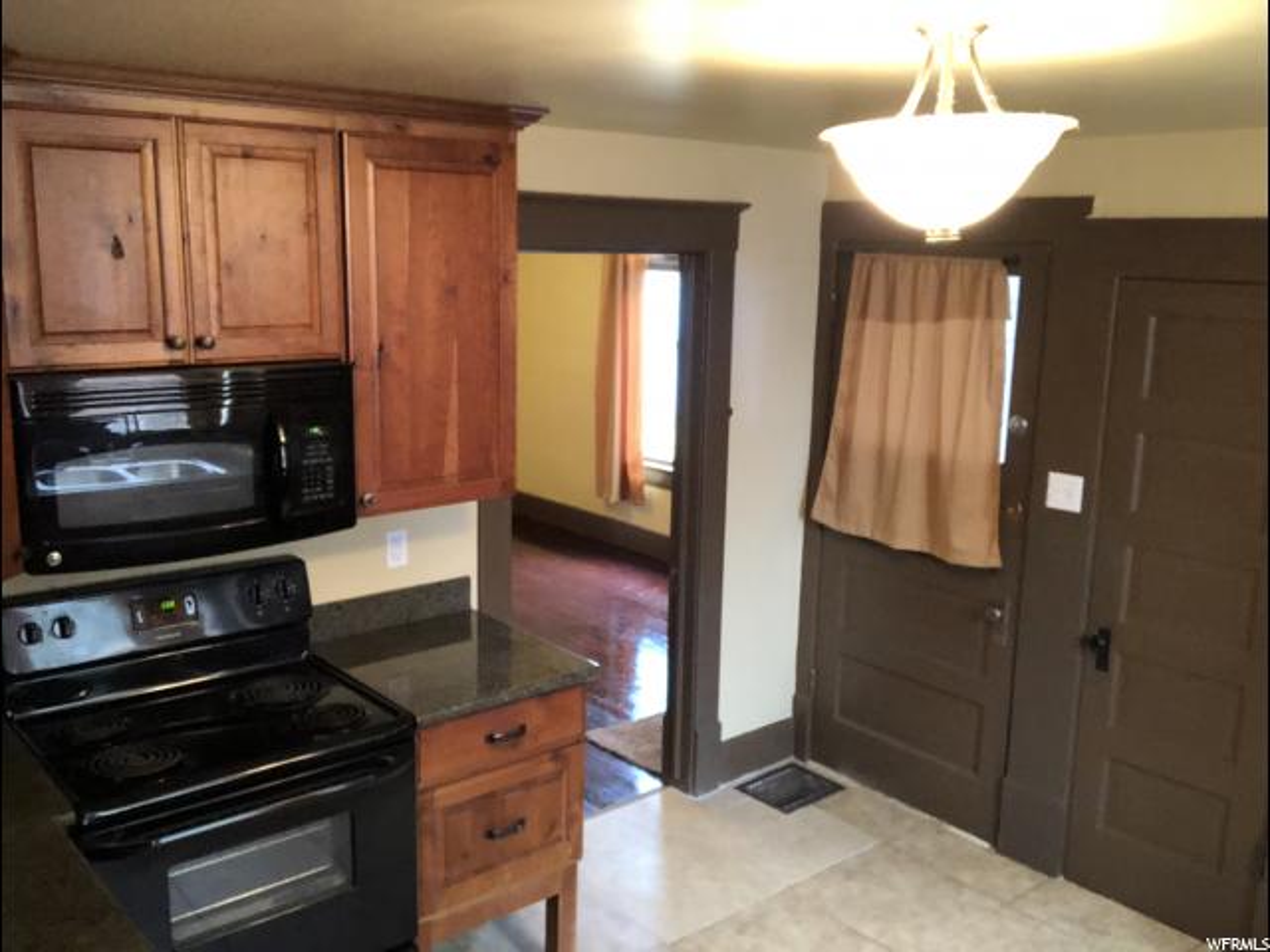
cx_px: 635
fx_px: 1174
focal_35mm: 32
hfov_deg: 56.8
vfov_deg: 44.2
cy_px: 476
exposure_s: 1/40
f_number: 2.2
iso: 320
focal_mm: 2.87
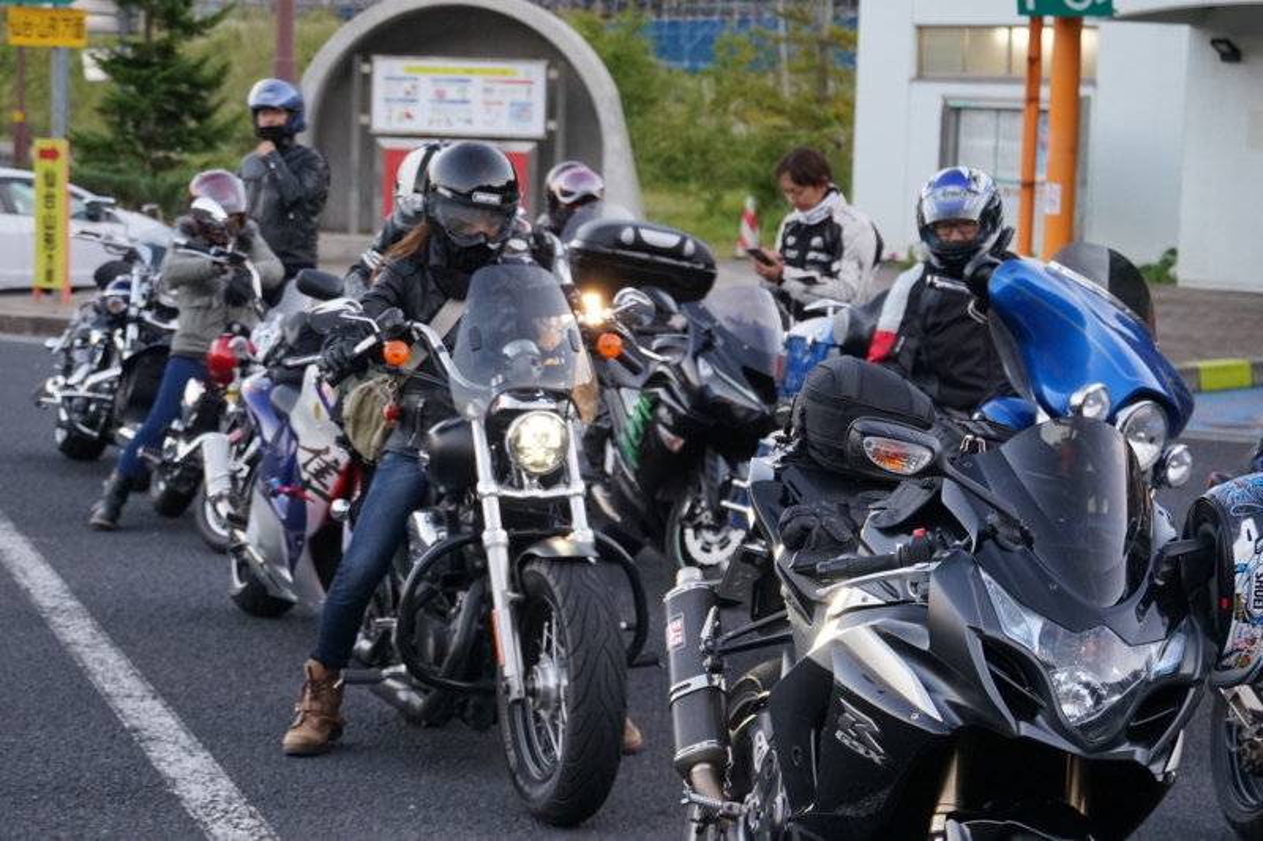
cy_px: 420
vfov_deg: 13.7
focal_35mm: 100
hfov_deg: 20.4
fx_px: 3507
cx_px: 632
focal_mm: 67
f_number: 5.6
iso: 1600
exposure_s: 1/160
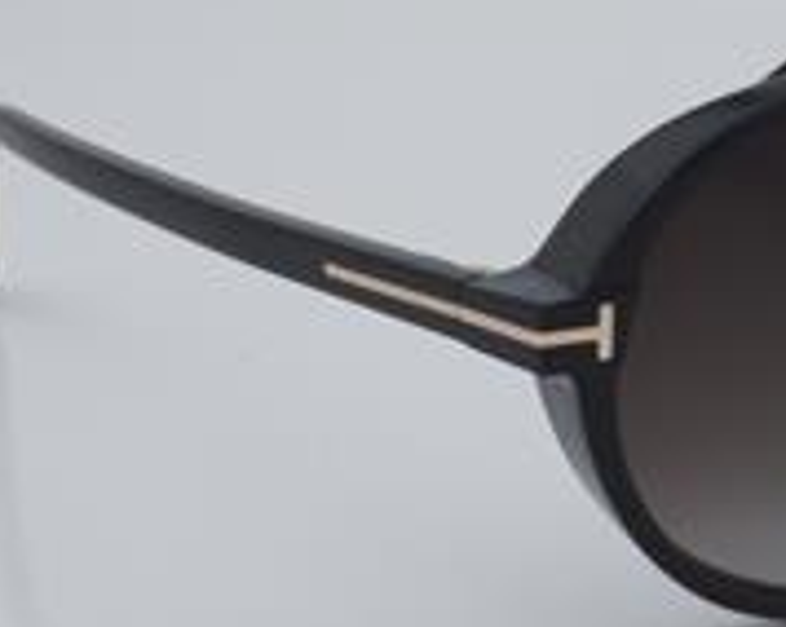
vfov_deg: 9.8
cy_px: 278
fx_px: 3671
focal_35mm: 158
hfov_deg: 12.1
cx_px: 804
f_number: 32
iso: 100
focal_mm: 50
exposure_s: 1/4
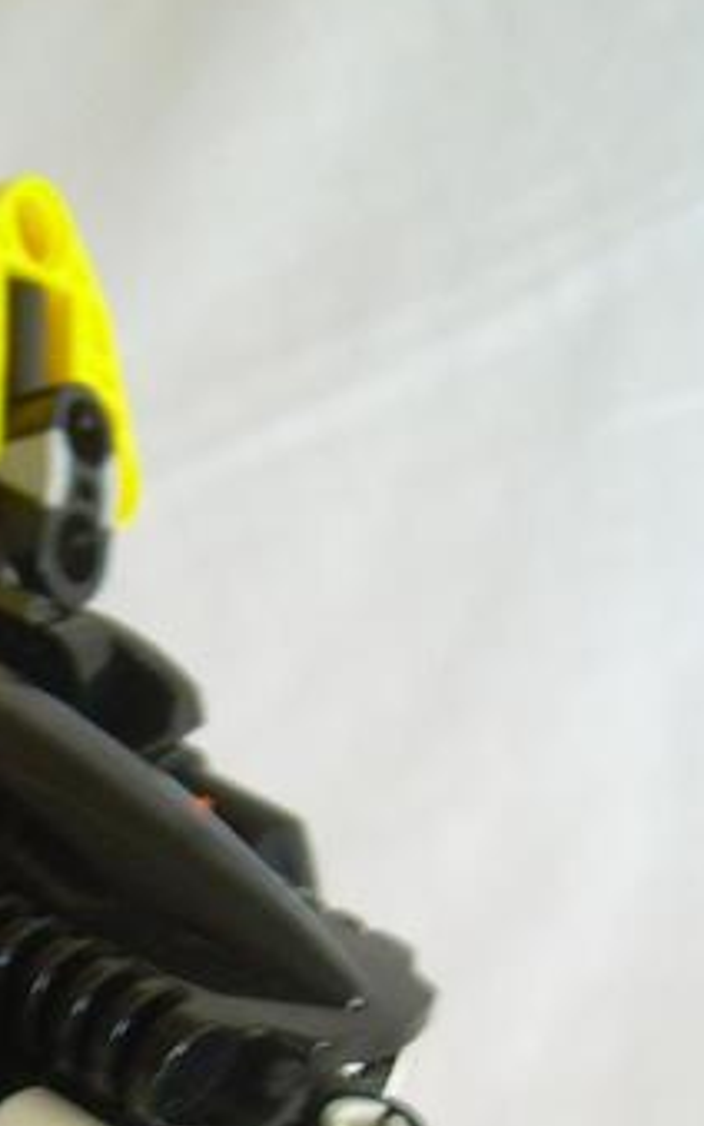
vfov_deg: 21.6
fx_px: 2915
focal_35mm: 95
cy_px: 913
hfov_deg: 13.6
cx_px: 37
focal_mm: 6.3
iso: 50
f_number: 2.8
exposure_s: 1/12.3
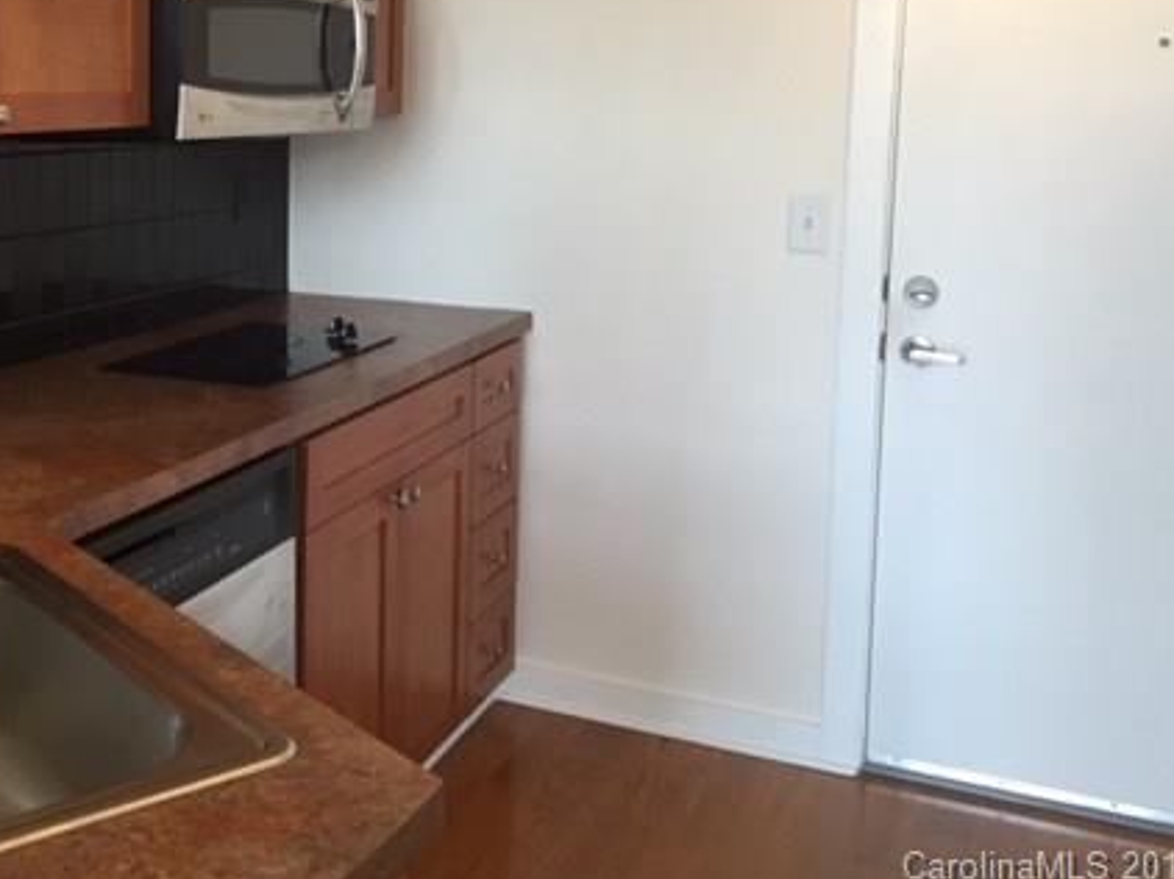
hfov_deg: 42.0
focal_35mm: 44
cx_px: 331
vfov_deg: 32.3
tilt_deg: -6.8
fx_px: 1491
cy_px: 225
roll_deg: -0.5
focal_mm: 4.15
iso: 50
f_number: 2.2
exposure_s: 1/30
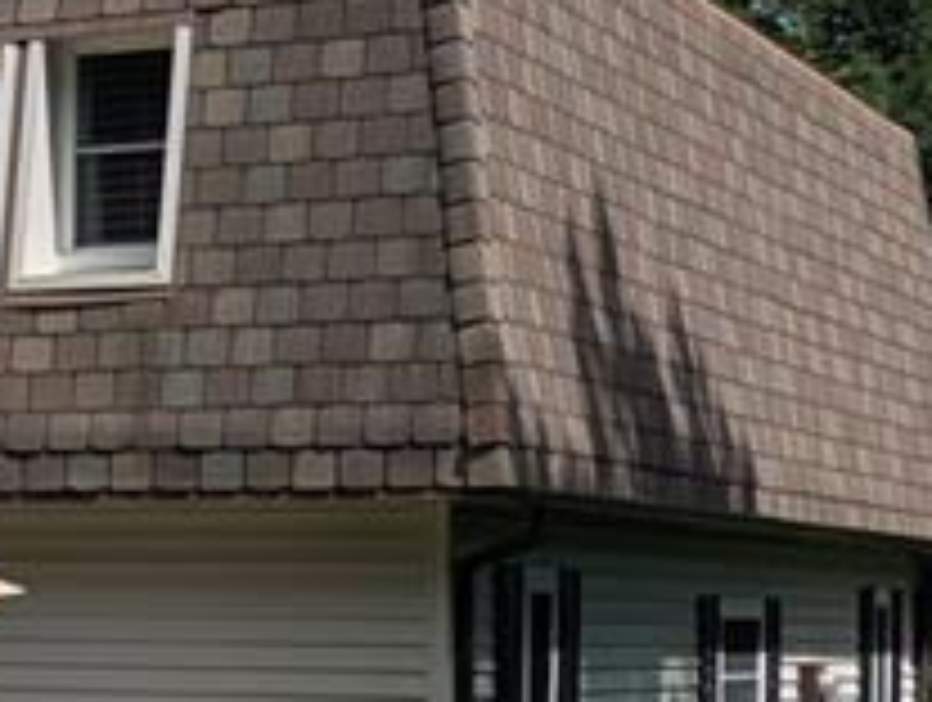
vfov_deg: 12.5
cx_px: -581
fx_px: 3183
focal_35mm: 118
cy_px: 630
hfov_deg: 15.1
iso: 41
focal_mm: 6.81
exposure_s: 1/2463
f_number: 1.85
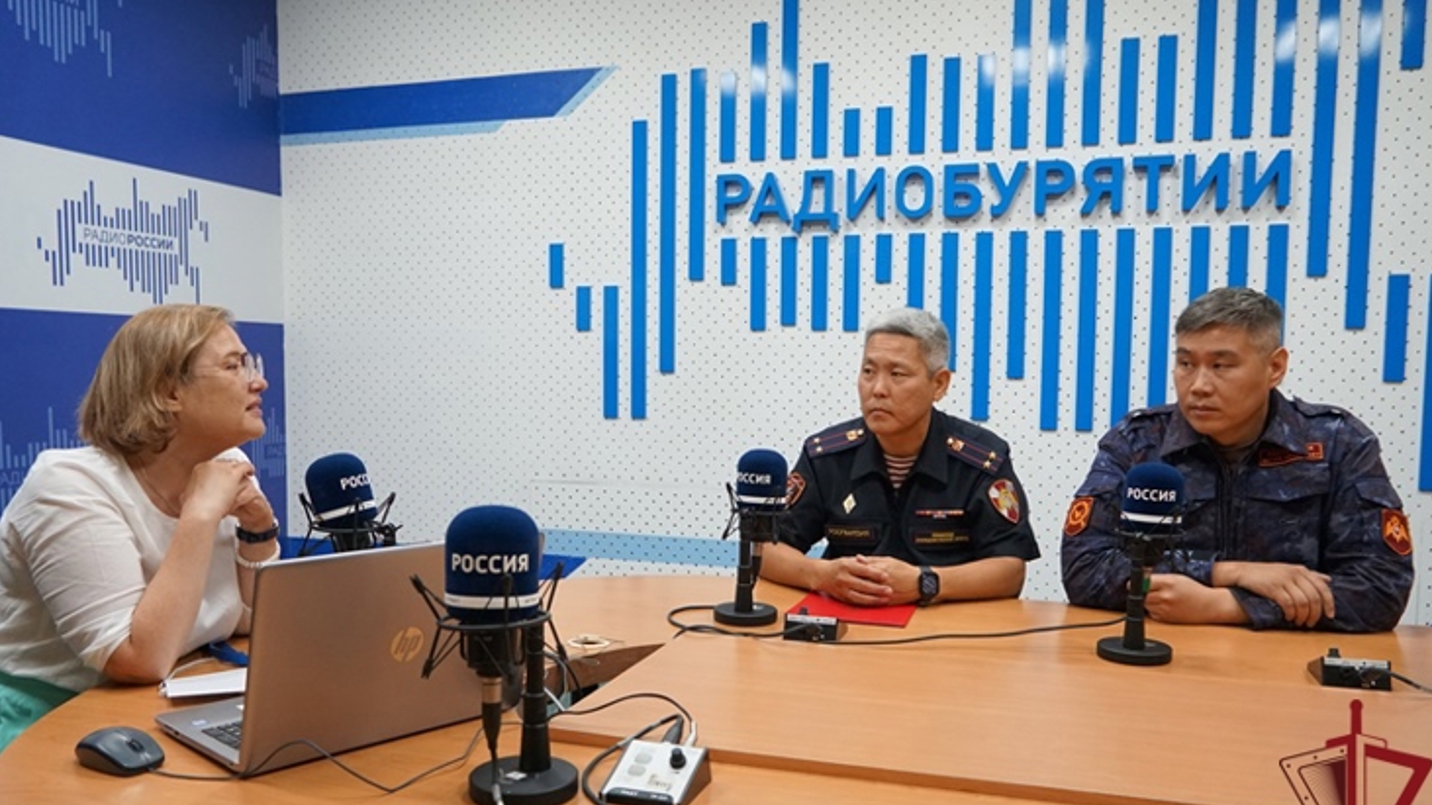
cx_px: 721
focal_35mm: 29
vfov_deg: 40.1
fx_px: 1101
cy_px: 452
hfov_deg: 66.1
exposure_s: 1/160
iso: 1600
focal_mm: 18
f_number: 4
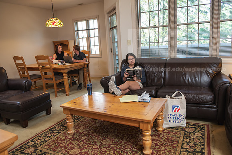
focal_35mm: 28
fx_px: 180
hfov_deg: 65.5
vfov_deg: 46.4
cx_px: 116
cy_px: 78
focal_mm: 28
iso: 1000
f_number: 4.5
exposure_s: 1/80
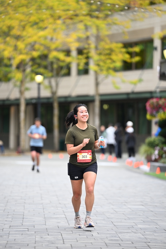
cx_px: 83
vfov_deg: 10.3
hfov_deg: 6.9
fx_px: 1382
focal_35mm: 200
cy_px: 124
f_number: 2.8
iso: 640
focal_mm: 200
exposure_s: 1/1600
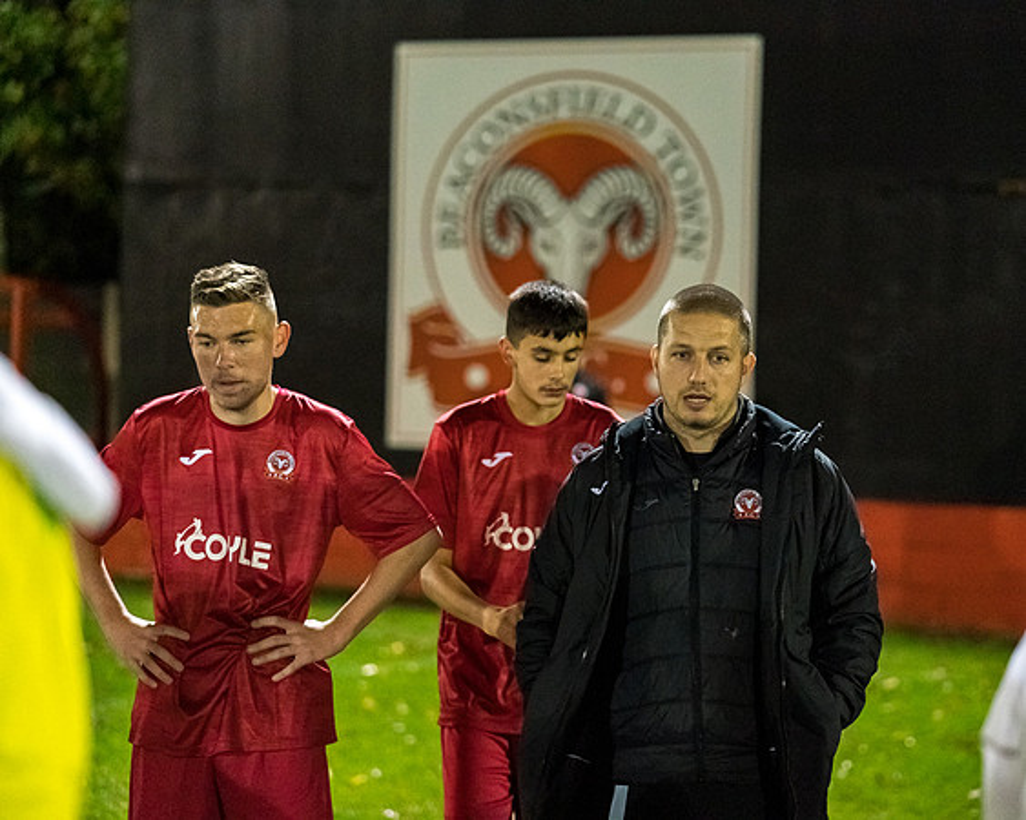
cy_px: 410
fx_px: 3419
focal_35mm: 113
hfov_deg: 17.1
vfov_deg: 13.7
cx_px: 577
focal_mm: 100
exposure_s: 1/1000
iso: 6400
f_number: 2.8
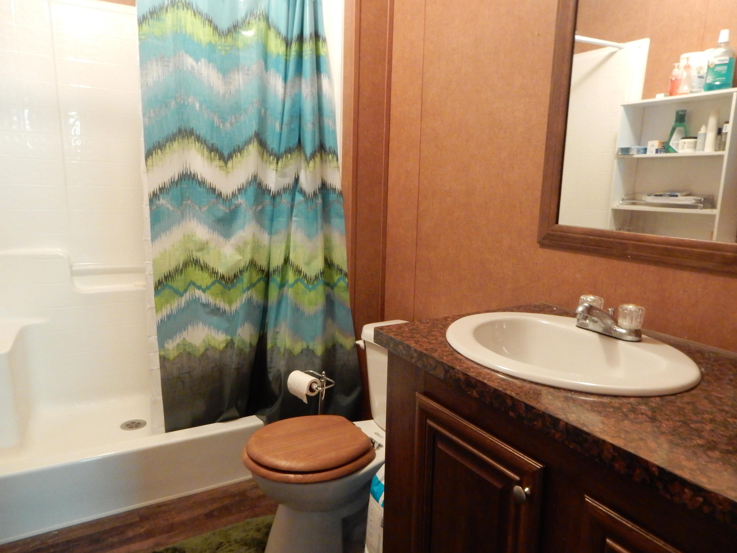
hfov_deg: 69.4
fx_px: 532
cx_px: 368
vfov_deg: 54.9
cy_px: 276
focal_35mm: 25
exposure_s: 1/6
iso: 800
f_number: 3.7
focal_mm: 4.5
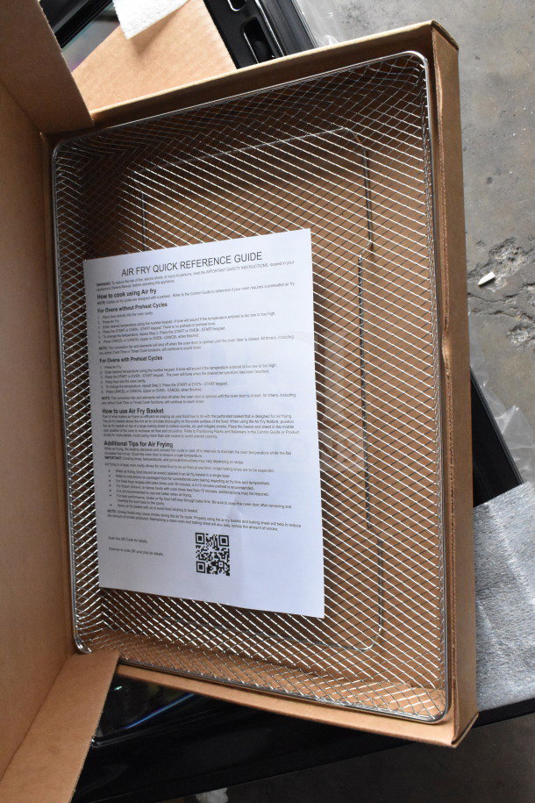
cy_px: 402
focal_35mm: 36
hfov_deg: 36.9
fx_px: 802
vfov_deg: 53.1
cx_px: 268
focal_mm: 24
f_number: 11
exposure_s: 1/500
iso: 6400
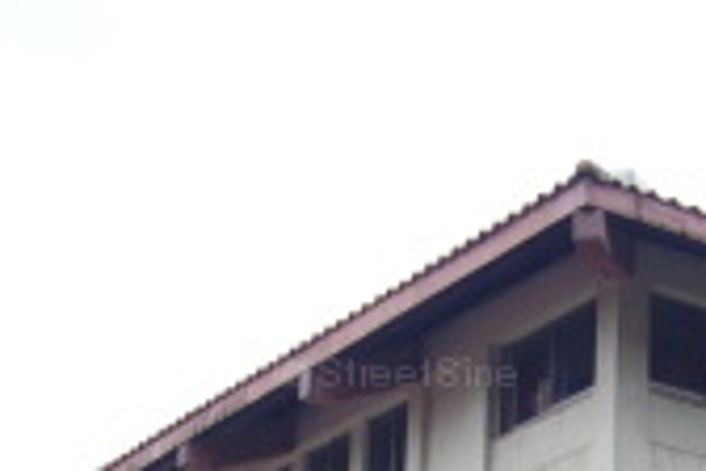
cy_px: 799
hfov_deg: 16.1
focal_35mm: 126
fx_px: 2471
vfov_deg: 10.4
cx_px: 588
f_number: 5.6
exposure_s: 1/250
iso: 80
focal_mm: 6.2
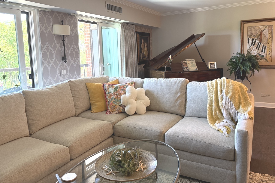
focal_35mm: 28
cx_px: 140
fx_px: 214
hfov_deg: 65.5
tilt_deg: -6.0
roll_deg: +1.3
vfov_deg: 46.2
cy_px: 77
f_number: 1.78
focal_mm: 6.76
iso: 400
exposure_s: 1/120
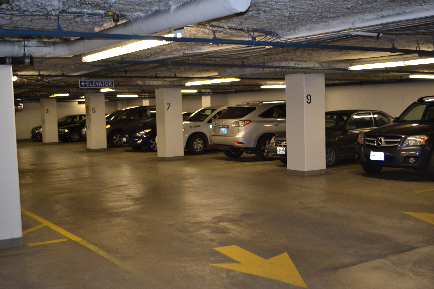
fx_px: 542
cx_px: 217
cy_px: 144
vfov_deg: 29.9
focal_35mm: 45
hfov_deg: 43.6
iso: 900
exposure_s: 1/60
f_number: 4.5
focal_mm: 30
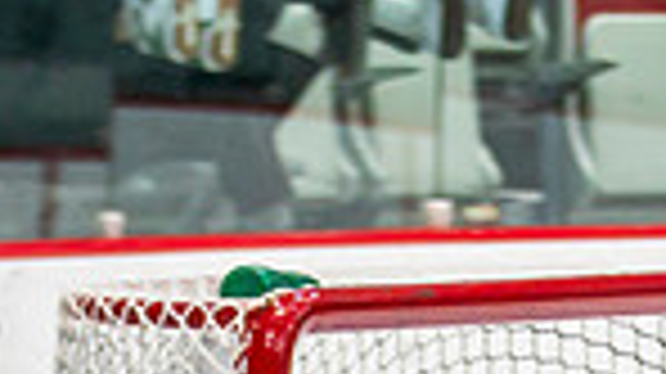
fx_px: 12600
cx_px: 1180
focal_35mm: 714
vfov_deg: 1.7
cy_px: 907
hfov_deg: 3.0
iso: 400
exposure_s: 1/640
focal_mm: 115
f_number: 2.8
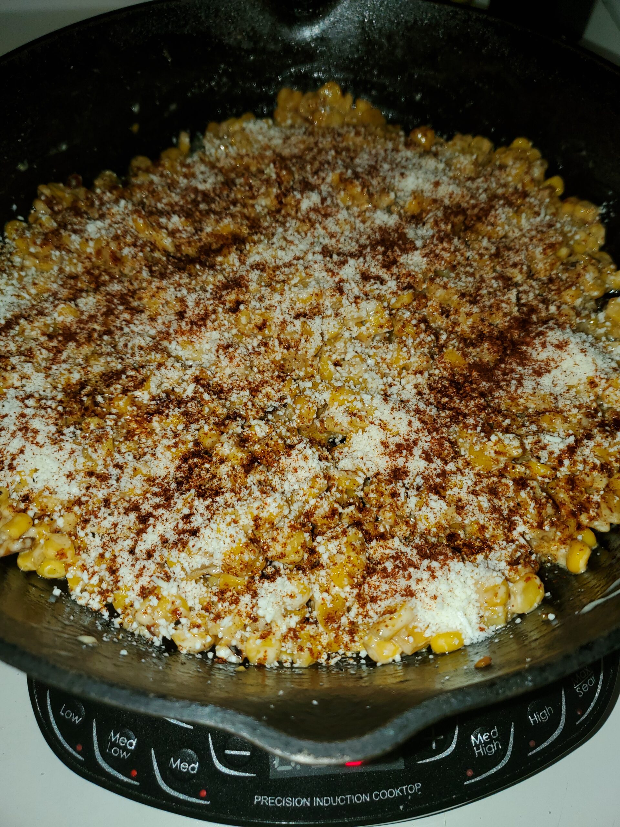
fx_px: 621
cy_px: 414
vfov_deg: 67.3
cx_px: 310
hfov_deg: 53.1
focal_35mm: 26
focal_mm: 4.3
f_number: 1.5
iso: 50
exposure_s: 1/319
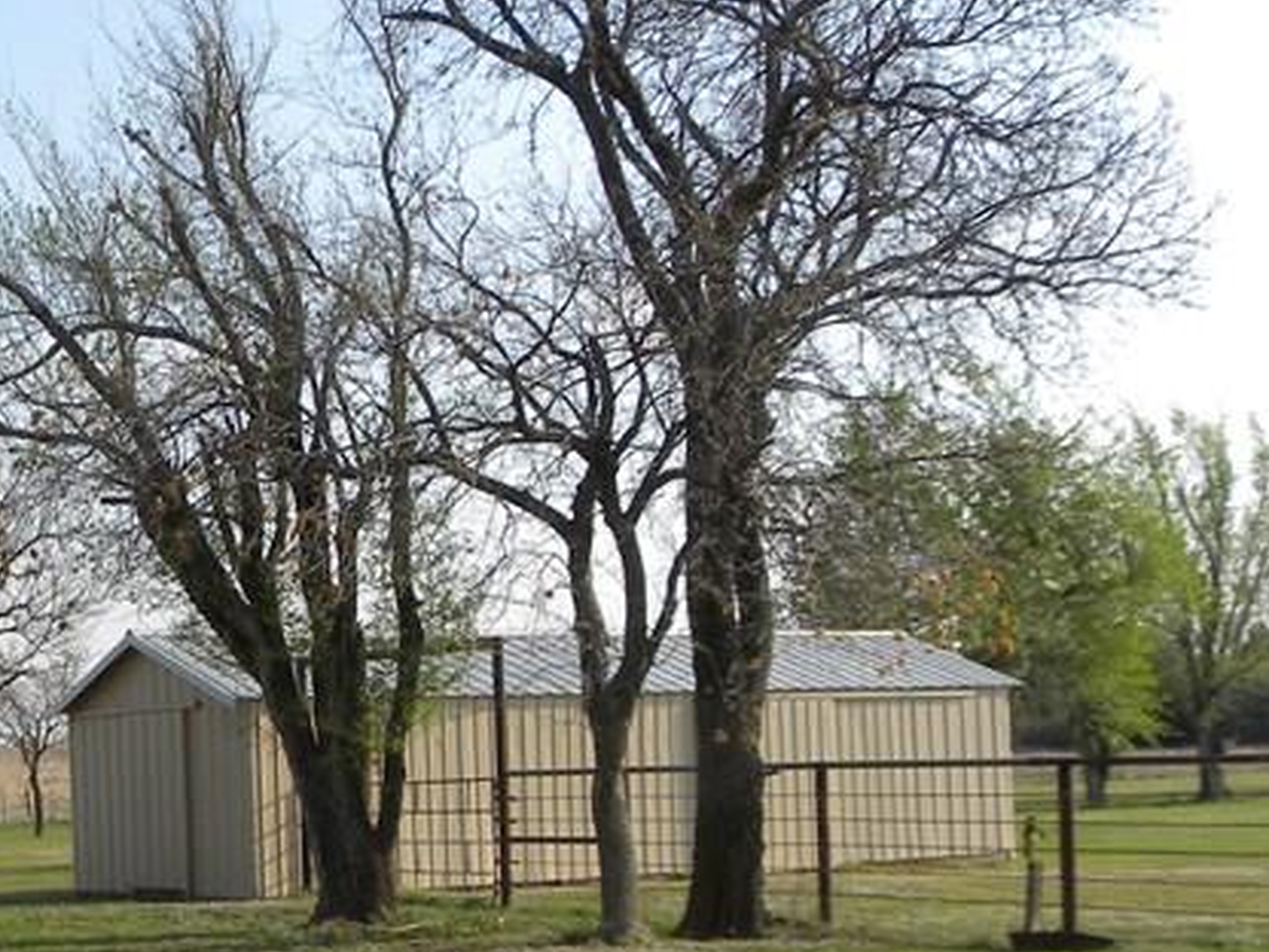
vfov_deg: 22.5
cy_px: 799
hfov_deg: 27.9
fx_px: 2346
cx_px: -82
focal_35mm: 64
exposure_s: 1/258
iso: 64
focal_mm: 4.6
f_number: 5
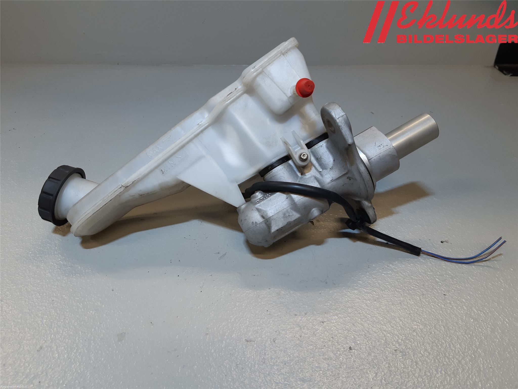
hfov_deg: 67.3
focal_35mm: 26
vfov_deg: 53.1
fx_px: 389
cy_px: 194
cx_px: 259
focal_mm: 3.93
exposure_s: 1/100
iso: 80
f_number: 1.7
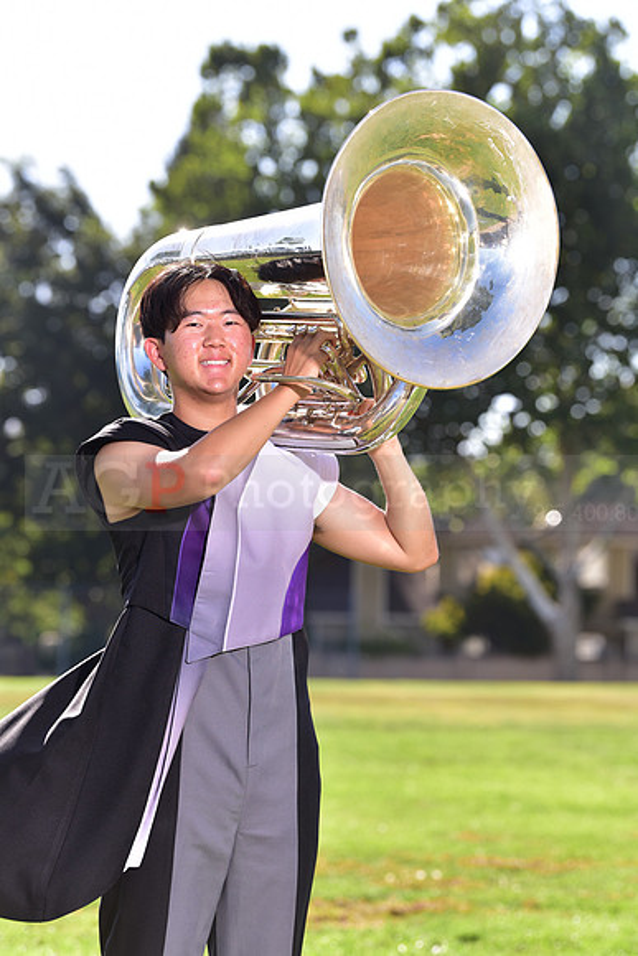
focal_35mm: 150
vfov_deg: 13.7
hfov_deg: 9.2
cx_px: 319
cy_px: 478
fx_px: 3985
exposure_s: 1/250
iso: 100
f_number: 5
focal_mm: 150
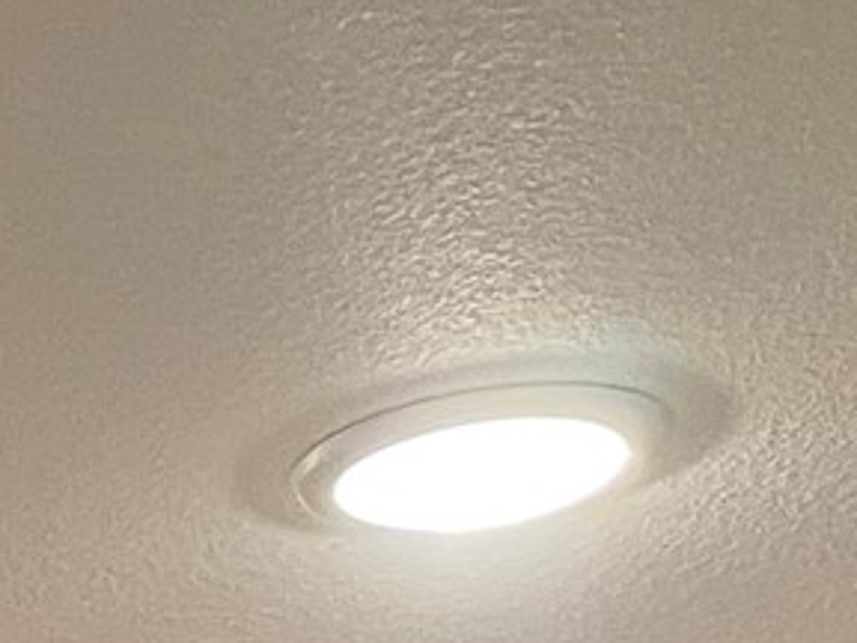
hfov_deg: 9.4
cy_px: 2248
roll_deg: +0.9
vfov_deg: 7.0
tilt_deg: +0.4
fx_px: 4407
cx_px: -1455
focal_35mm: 178
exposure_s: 1/60
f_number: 1.6
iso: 200
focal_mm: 5.1
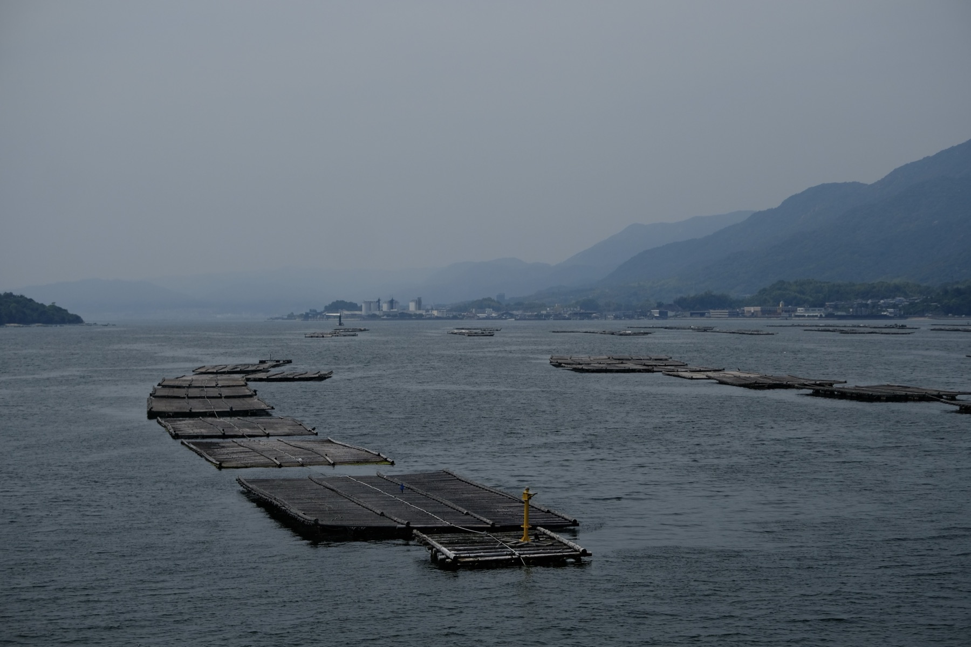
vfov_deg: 18.2
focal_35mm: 75
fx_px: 2023
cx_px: 486
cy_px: 324
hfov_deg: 27.0
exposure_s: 1/2000
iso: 200
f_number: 3.6
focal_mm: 50
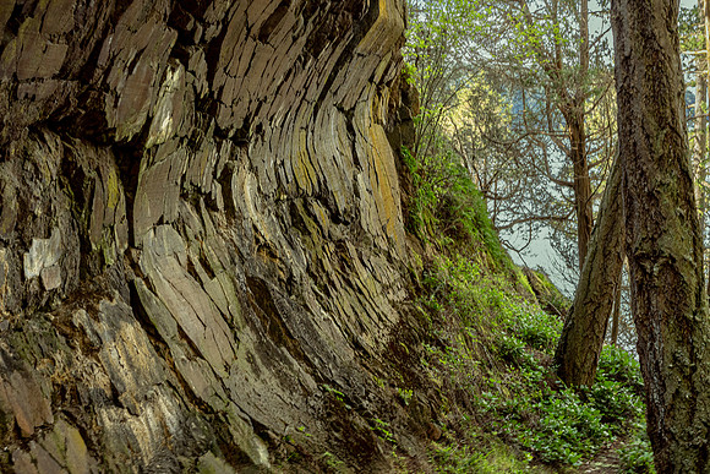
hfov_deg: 39.6
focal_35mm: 50
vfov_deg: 27.0
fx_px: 986
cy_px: 237
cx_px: 355
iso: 1600
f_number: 11
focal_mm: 50
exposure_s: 1/125
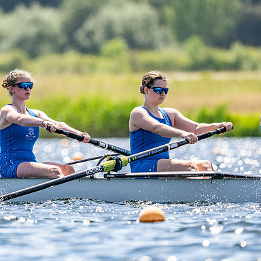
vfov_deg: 2.3
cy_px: 130
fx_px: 6568
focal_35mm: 770
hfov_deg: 2.3
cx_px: 103
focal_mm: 400
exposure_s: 1/2500
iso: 250
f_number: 4.5
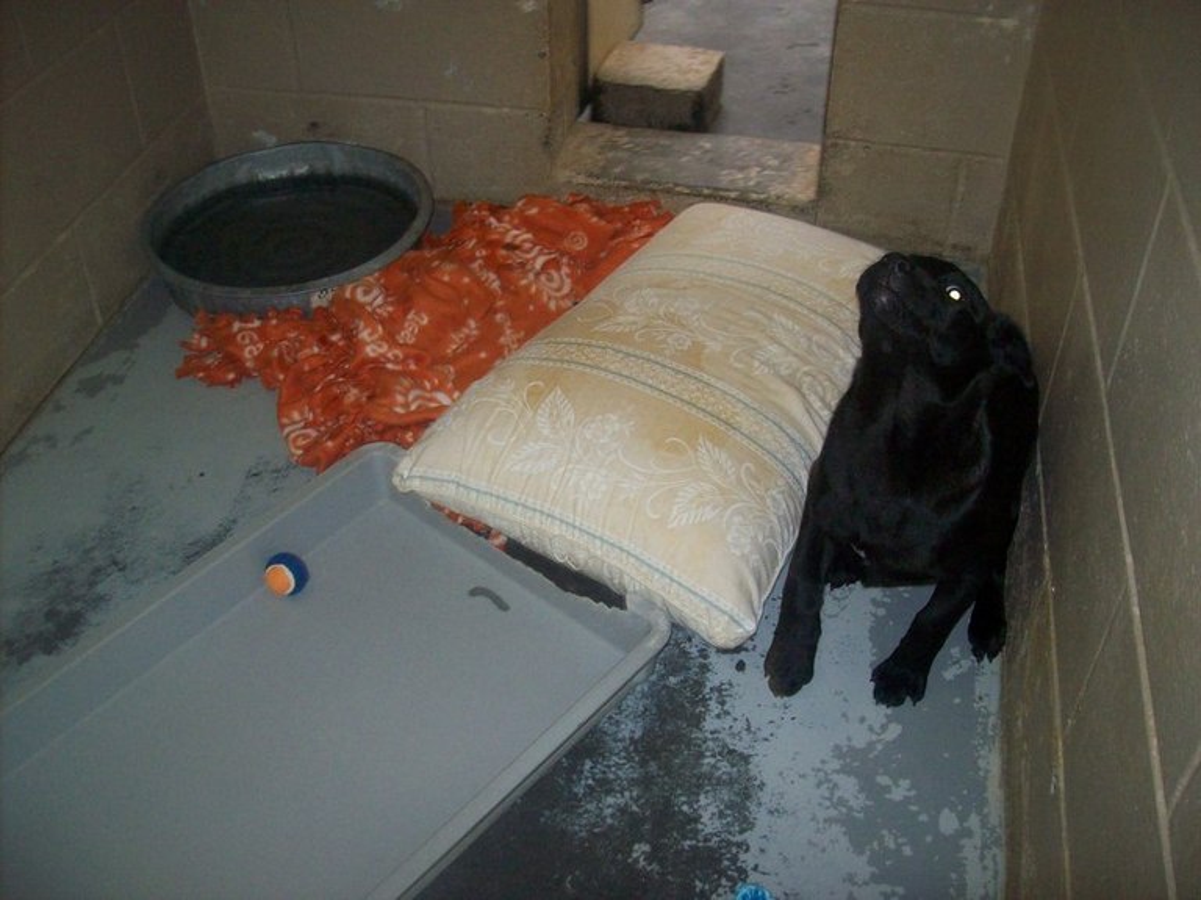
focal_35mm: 36
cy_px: 450
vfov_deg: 39.6
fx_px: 1248
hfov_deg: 51.4
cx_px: 600
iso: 200
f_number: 2.7
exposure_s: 1/64
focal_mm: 6
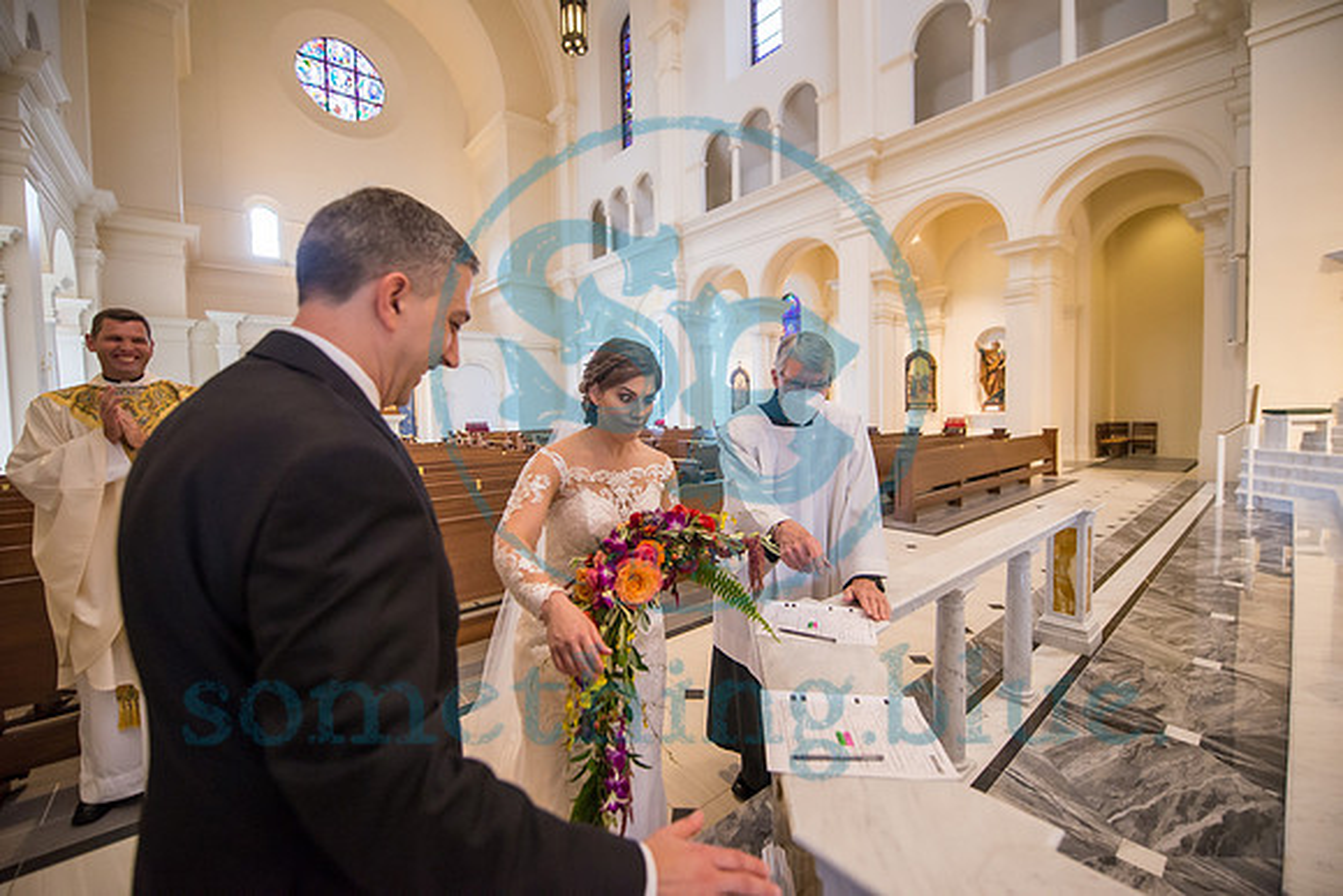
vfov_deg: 81.2
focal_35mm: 14
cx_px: 672
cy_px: 448
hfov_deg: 104.2
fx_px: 522
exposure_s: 1/400
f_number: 2.8
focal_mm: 14
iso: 2000
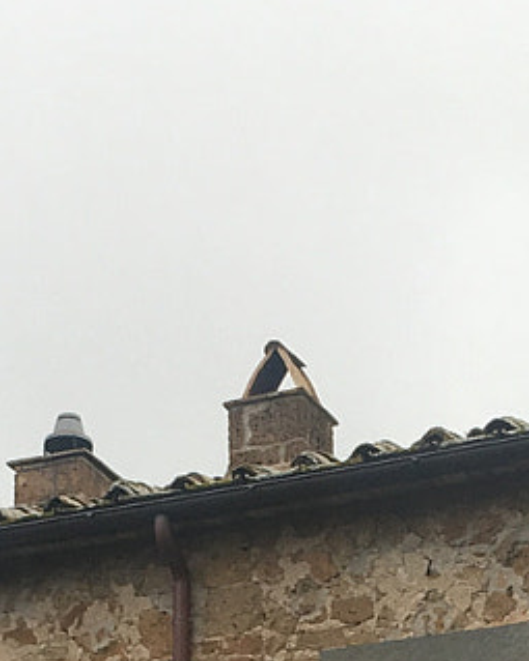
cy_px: 1104
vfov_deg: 12.6
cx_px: 346
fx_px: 2780
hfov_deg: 10.9
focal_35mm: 142
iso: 25
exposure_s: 1/145
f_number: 2.2
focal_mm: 4.15
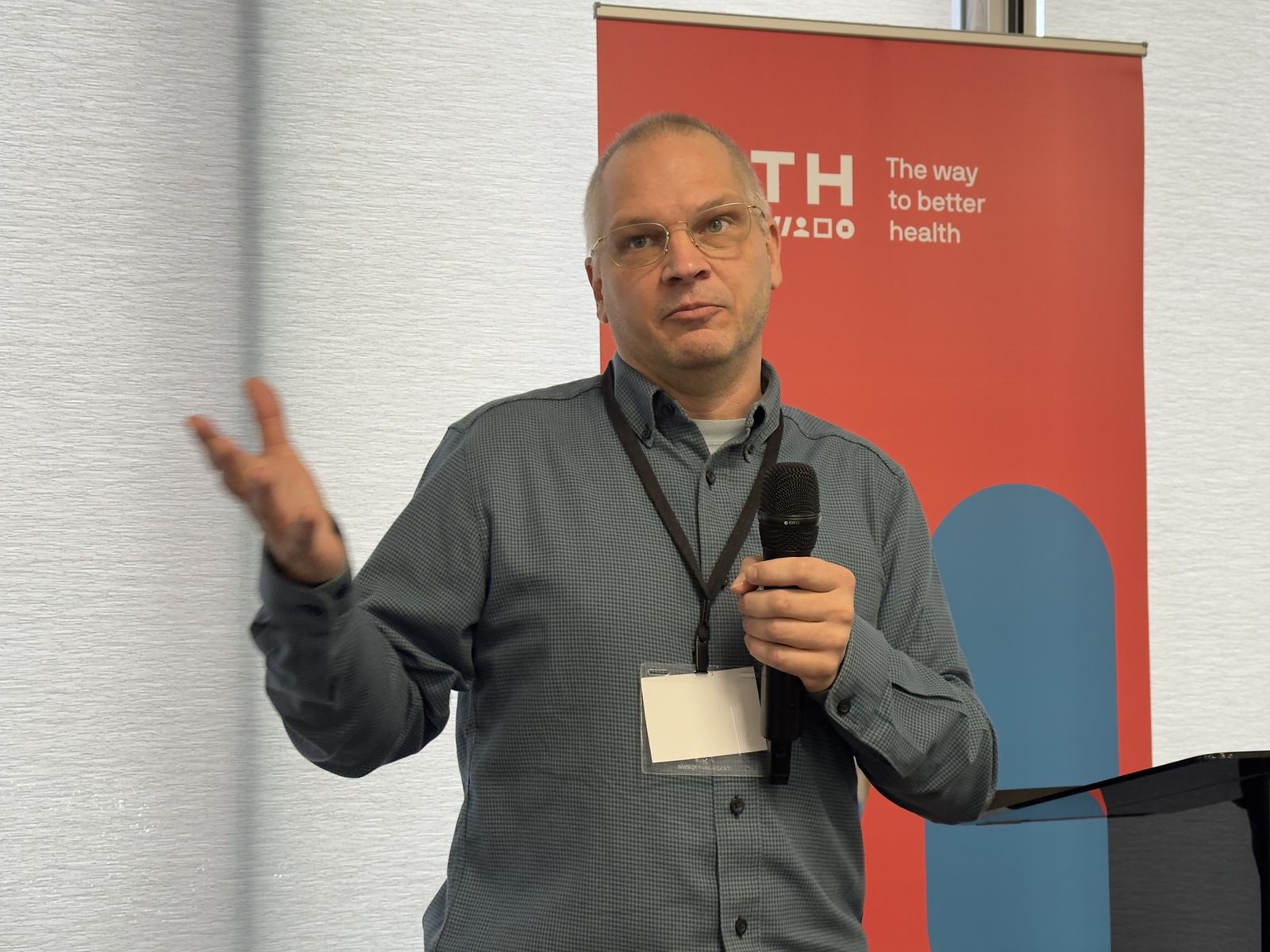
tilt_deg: +2.2
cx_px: 635
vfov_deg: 30.3
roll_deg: +0.6
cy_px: 476
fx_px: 1761
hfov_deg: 39.7
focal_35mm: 48
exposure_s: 1/60
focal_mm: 6.76
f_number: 1.78
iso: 100
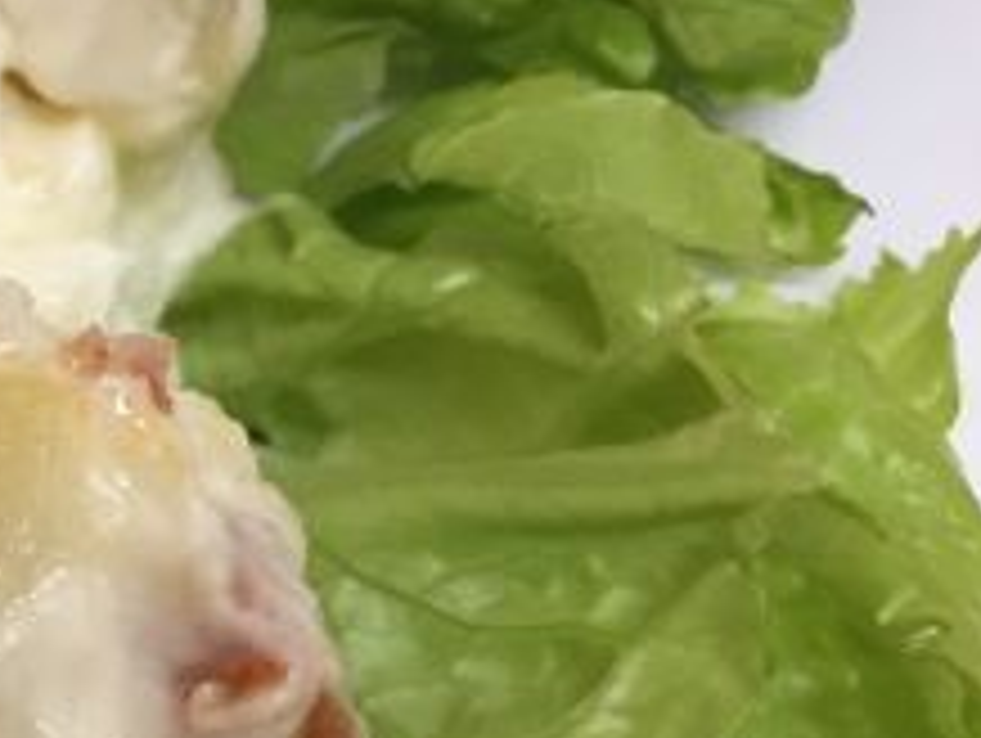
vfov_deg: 15.9
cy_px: 439
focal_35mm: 93
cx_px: -585
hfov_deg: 18.2
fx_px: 2638
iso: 100
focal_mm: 4.15
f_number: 2.2
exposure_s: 1/33
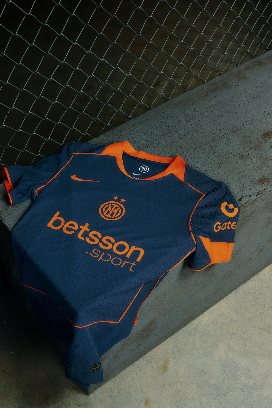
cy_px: 230
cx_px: 114
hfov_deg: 30.5
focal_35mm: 44
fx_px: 499
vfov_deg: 44.4
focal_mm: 36
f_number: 8
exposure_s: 1/160
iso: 125
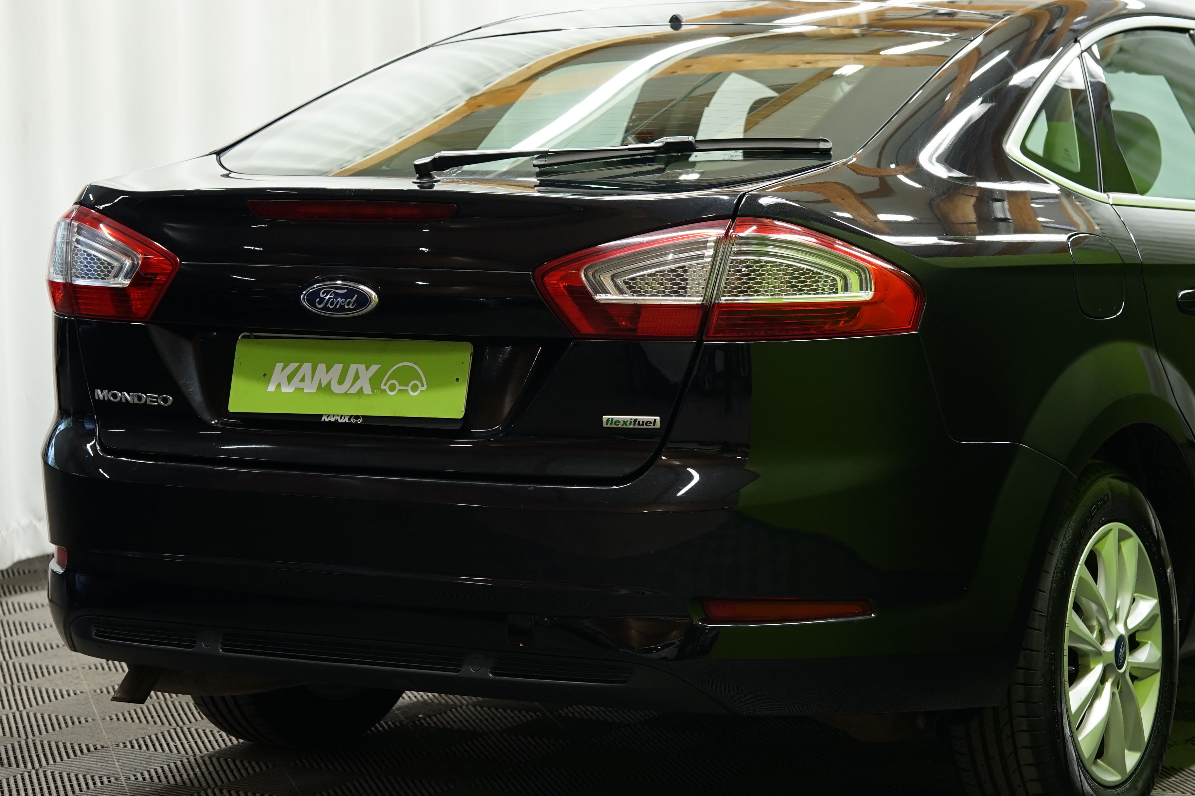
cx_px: 805
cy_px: 285
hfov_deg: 22.0
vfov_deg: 14.8
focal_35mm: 92
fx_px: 3054
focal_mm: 56
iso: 500
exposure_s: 1/20
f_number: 4.5
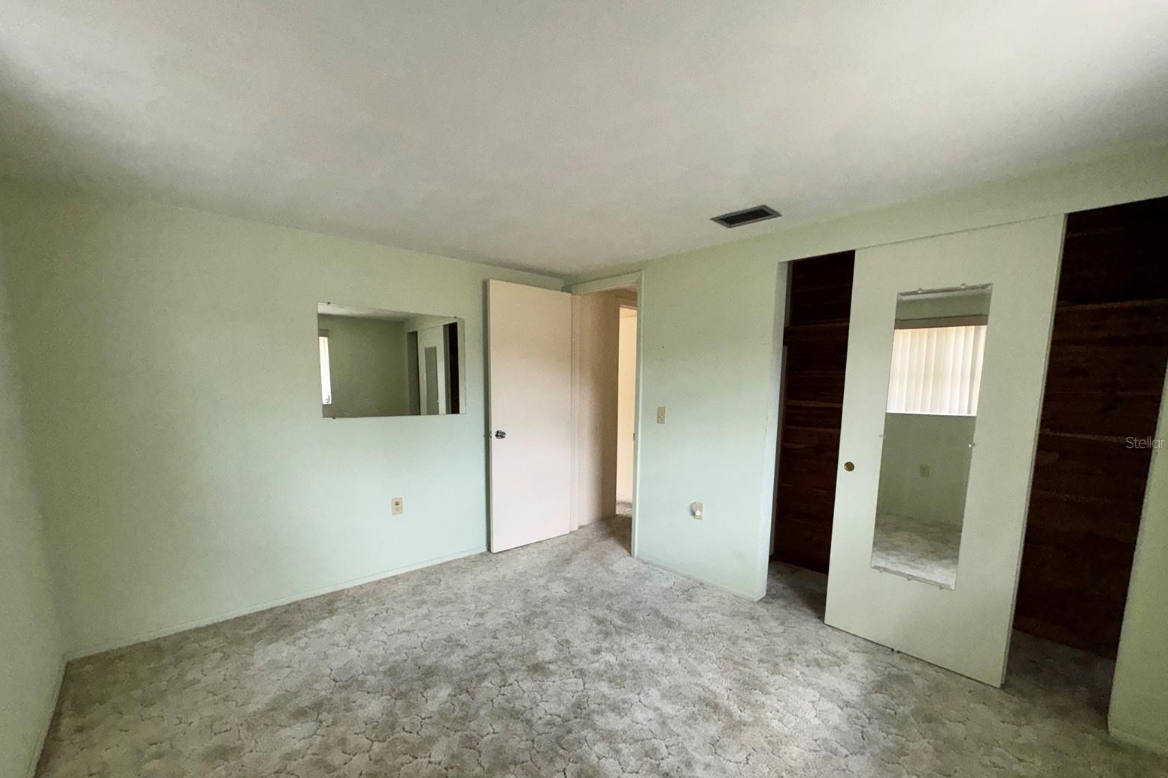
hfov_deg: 100.4
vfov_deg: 76.9
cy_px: 442
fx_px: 487
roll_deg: -0.6
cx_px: 595
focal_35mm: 15
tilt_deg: -8.0
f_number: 2.2
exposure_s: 1/121
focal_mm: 2.22
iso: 160
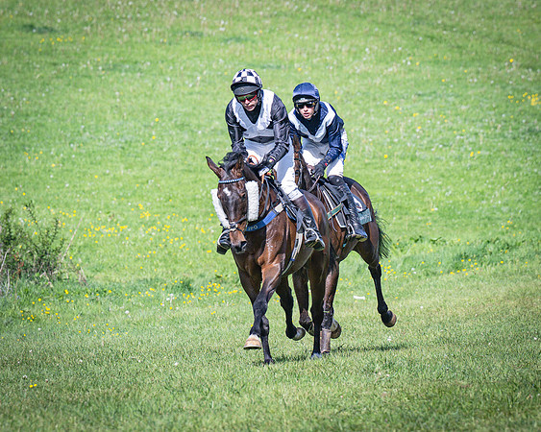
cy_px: 179
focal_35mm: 386
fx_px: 6174
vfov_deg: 4.0
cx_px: 174
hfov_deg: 5.0
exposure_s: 1/2000
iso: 400
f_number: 4
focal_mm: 150
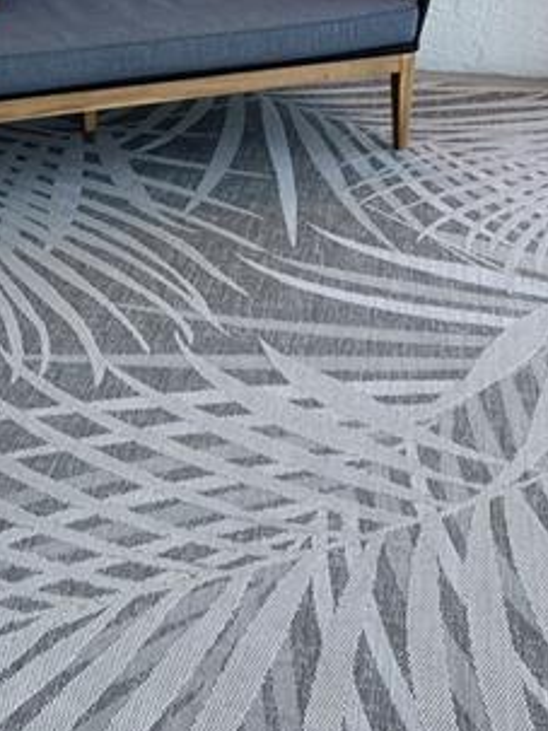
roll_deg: +0.2
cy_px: 109
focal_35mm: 66
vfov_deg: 28.5
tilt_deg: -19.1
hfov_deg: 22.1
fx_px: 1394
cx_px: 167
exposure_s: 1/147
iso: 40
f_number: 1.5
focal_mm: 5.7
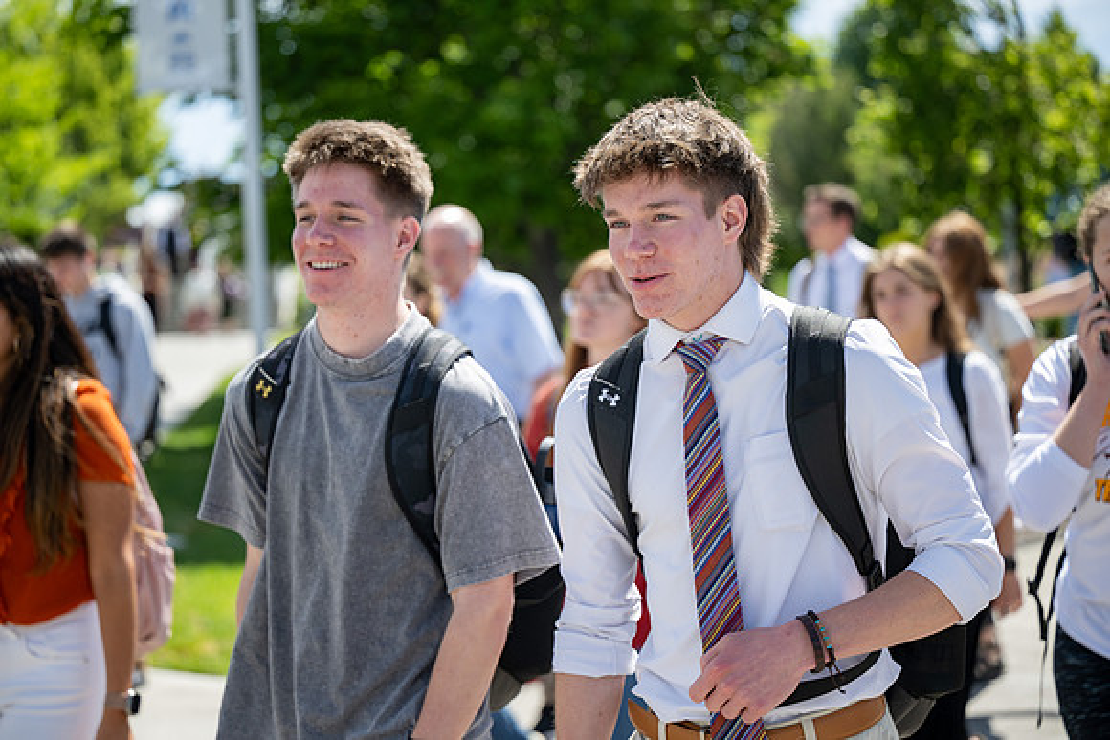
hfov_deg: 28.8
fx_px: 2159
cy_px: 370
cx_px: 555
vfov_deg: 19.5
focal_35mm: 70
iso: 100
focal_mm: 70
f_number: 2.8
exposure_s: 1/1600
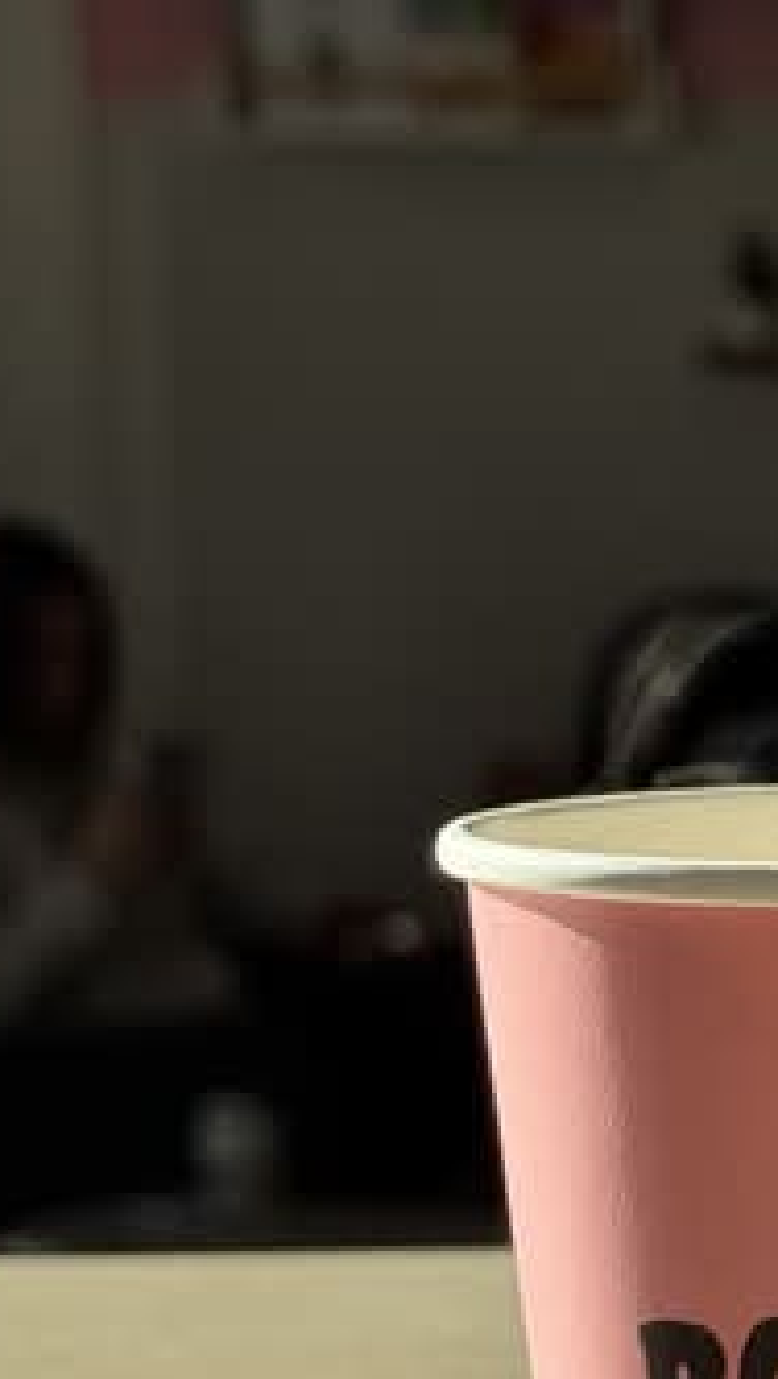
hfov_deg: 10.3
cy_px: 955
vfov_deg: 18.5
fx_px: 4206
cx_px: 1080
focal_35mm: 115
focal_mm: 6.76
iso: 64
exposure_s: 1/2110
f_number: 1.78
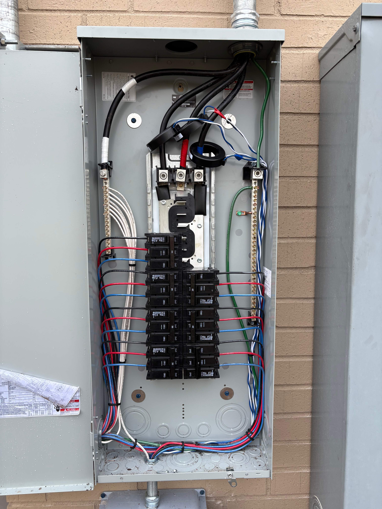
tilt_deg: -5.5
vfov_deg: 67.3
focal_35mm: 26
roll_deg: +0.0
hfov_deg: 53.1
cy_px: 254
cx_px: 191
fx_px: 383
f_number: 1.6
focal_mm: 5.96
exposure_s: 1/535
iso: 50
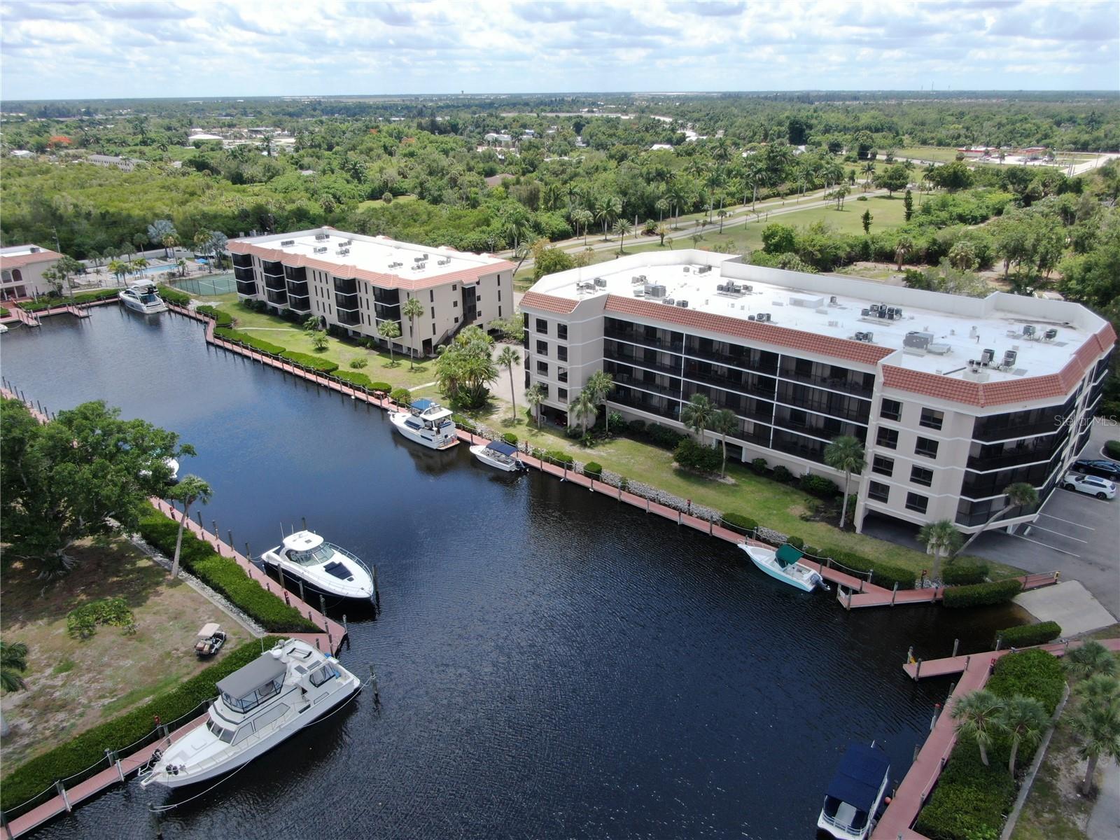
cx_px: 560
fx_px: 777
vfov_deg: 56.8
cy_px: 420
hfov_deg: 71.6
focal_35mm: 24
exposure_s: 1/800
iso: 100
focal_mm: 4.39
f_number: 2.8
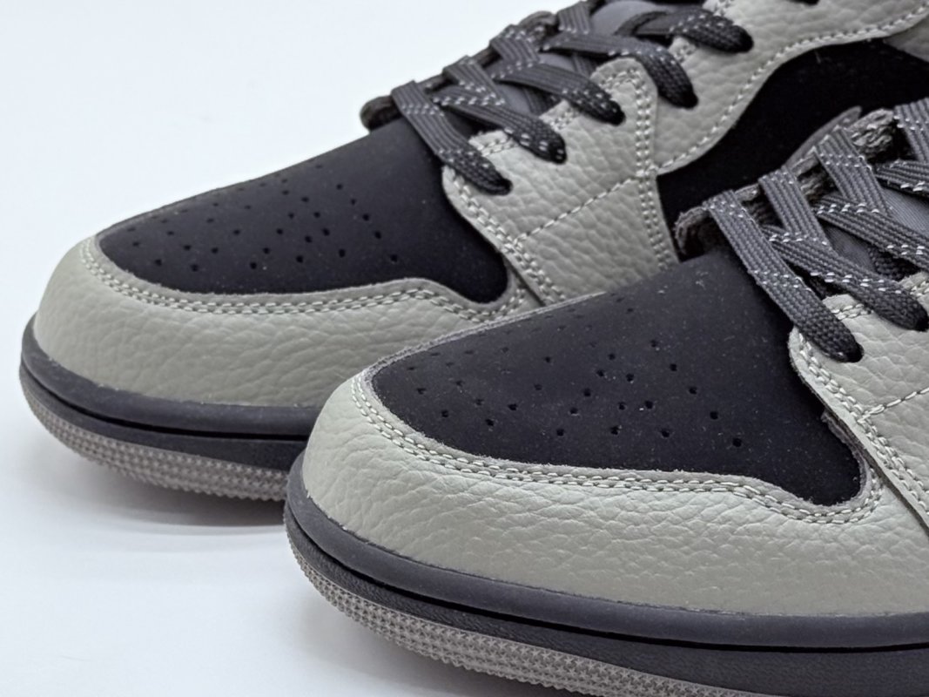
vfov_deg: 30.3
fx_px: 1288
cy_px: 348
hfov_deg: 39.7
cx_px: 464
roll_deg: +0.6
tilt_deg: -23.3
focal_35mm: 48
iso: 64
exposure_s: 1/549
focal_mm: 6.76
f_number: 1.78
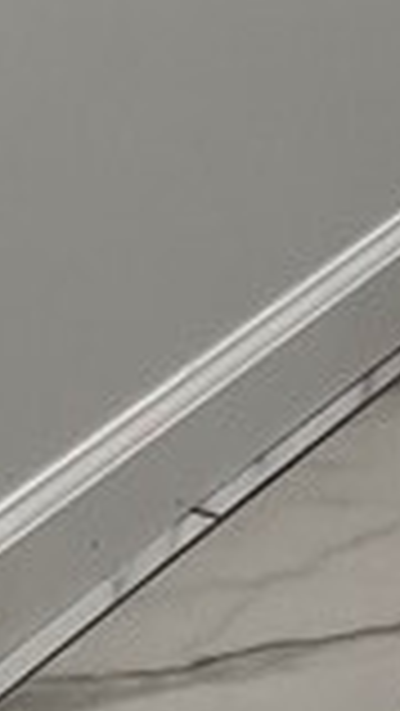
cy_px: -832
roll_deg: -1.4
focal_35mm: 184
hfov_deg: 5.9
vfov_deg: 10.5
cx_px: 1362
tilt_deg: -12.0
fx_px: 3466
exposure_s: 1/120
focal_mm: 5.1
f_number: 1.6
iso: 80
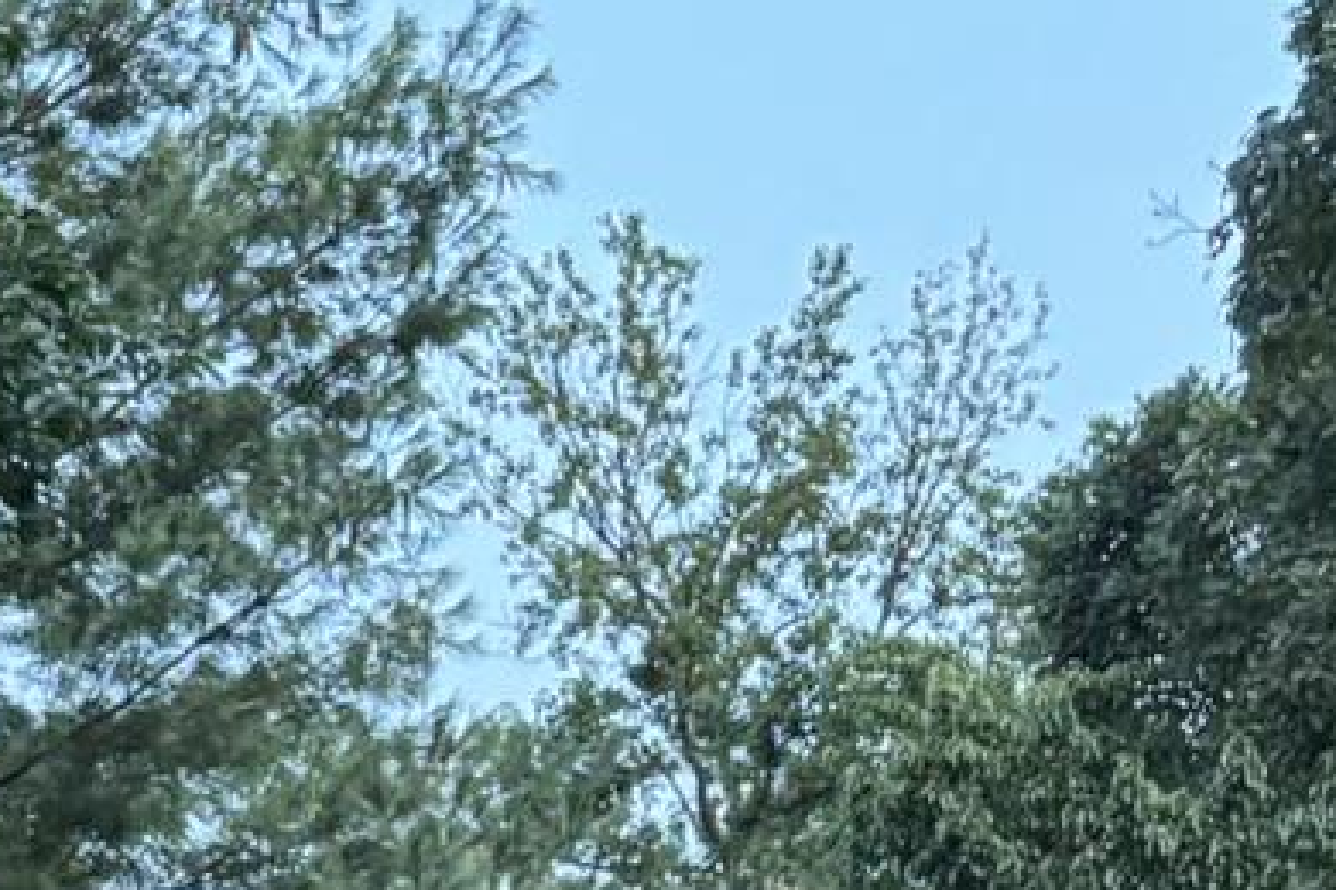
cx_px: -377
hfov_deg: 15.0
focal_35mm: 131
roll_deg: +2.6
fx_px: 4861
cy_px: 2461
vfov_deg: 8.9
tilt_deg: -7.4
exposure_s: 1/30
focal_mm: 6.76
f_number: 1.78
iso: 800
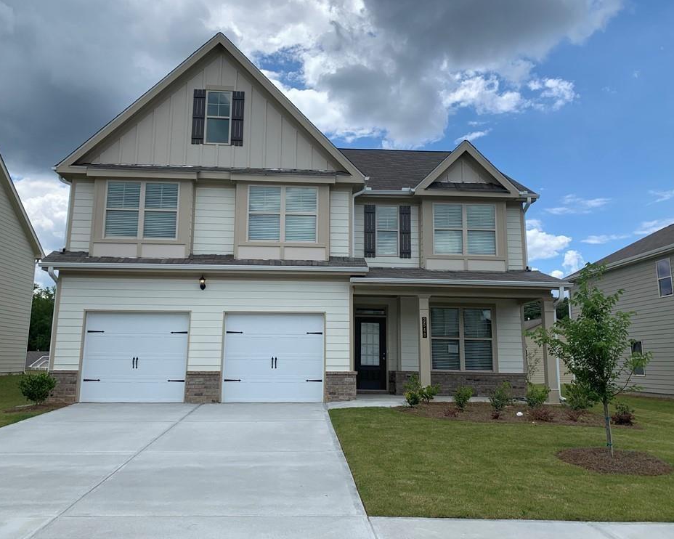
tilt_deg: +10.4
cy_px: 266
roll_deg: -1.1
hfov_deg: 62.2
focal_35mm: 28
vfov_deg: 51.5
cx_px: 333
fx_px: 558
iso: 25
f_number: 1.8
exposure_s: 1/2160
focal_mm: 4.25
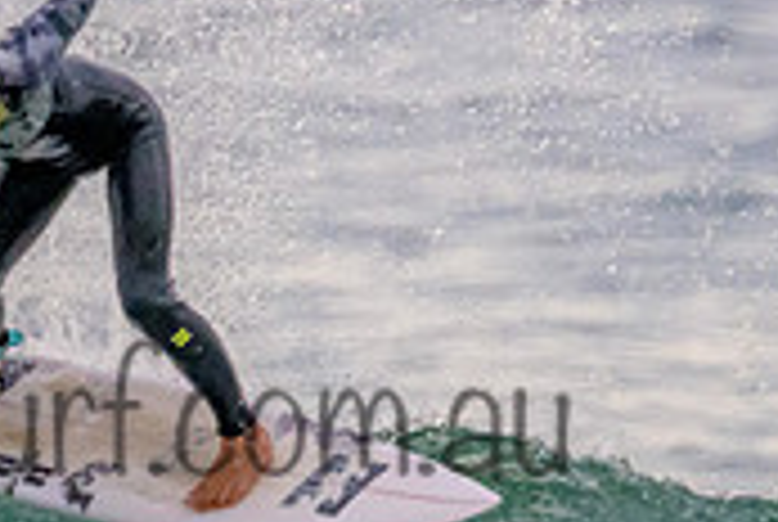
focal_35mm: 2678
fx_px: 57973
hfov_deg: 0.8
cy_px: 371
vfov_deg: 0.5
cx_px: 94
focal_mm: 800
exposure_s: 1/2000
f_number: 11
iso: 7200
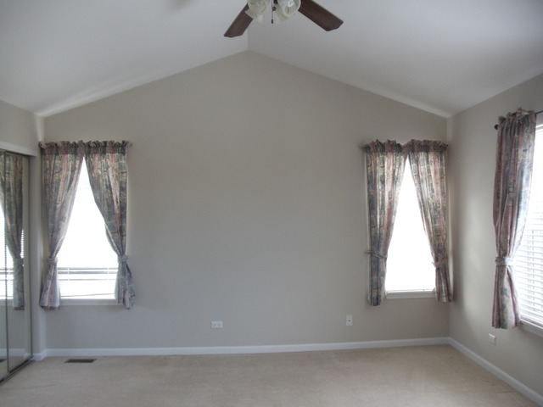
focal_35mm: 44
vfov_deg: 32.9
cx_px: 272
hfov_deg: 42.9
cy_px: 204
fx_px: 690
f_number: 3.5
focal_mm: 6
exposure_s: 1/30
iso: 100
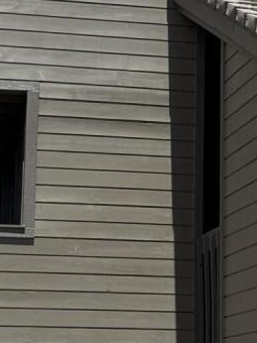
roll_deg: -1.3
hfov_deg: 10.5
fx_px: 1396
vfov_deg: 14.0
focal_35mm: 141
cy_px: 101
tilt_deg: +12.2
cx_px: 212
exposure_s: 1/3802
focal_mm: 6.76
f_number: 1.78
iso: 80
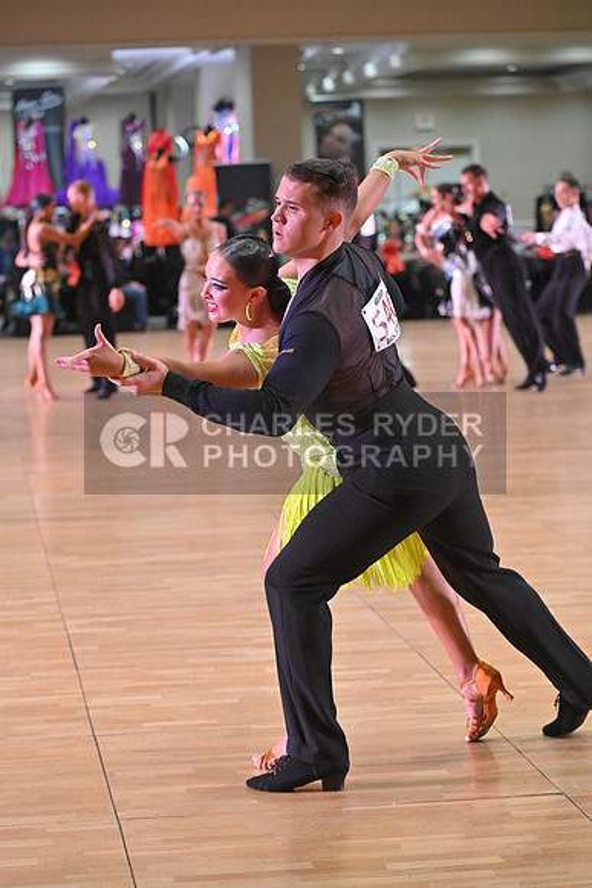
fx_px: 2712
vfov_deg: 18.6
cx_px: 296
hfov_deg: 12.5
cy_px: 444
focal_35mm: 110
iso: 5000
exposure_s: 1/400
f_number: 5
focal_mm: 110
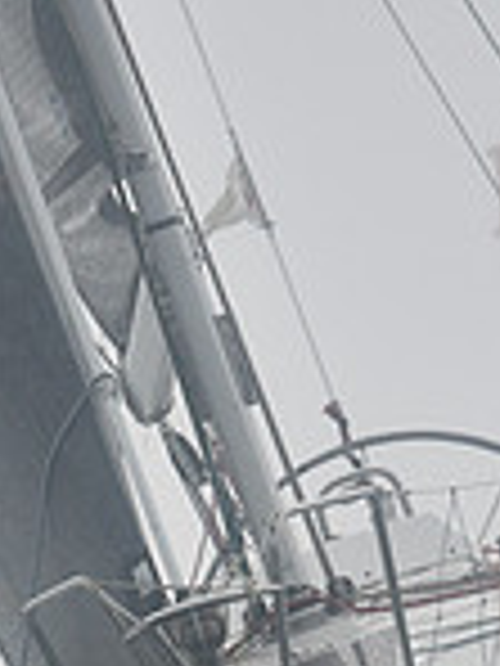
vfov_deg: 2.6
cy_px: 830
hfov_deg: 2.0
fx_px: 14502
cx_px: 257
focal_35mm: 753
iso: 400
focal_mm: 200
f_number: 3.5
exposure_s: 1/640
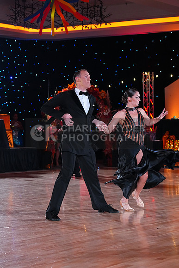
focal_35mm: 105
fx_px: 783
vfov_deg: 19.5
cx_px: 90
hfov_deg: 13.0
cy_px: 134
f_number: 5
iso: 5000
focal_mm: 105
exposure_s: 1/400
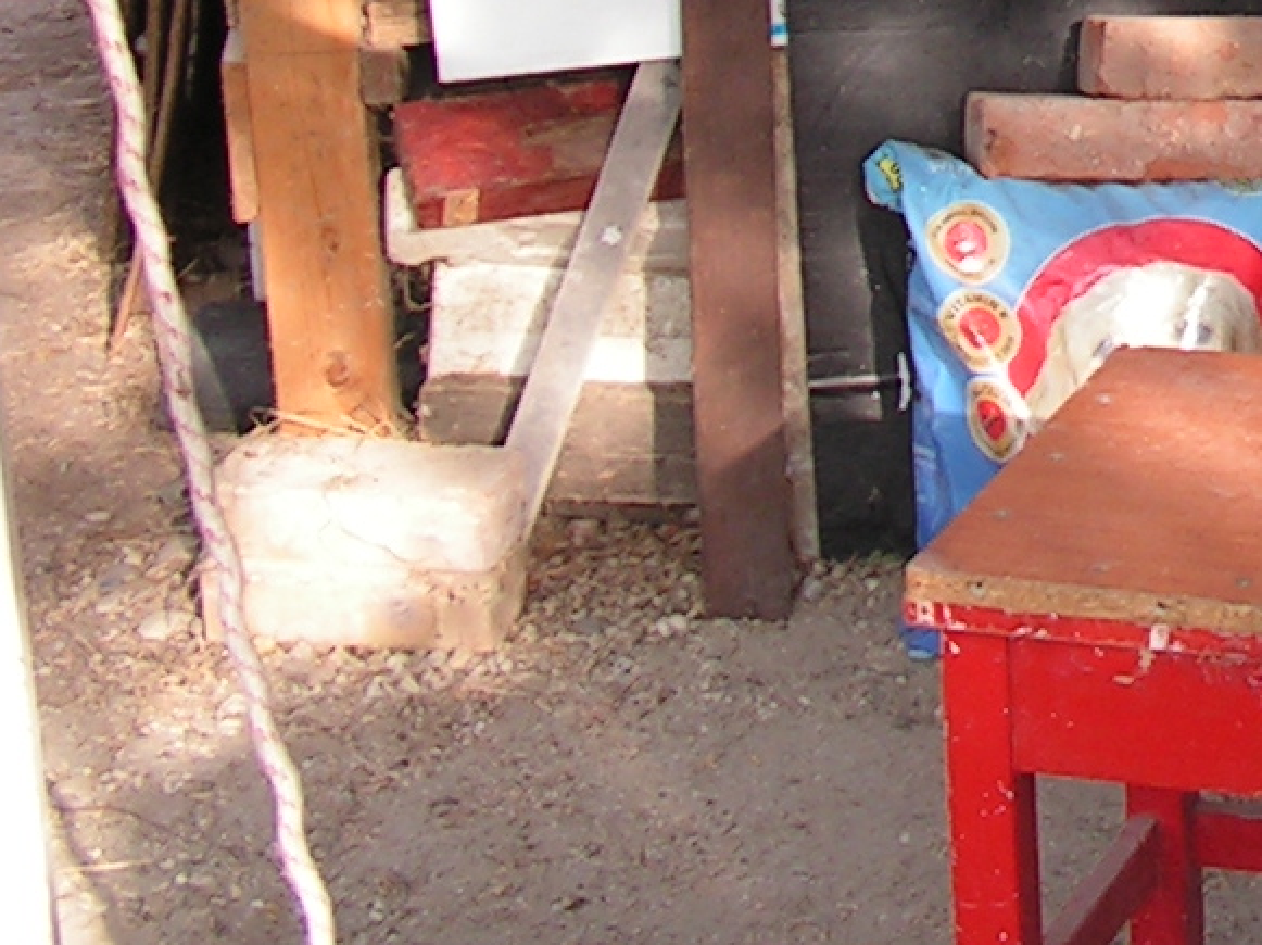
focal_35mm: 127
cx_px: 1755
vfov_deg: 11.3
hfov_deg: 14.7
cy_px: -400
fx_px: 4627
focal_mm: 6
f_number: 3.2
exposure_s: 1/160
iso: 64
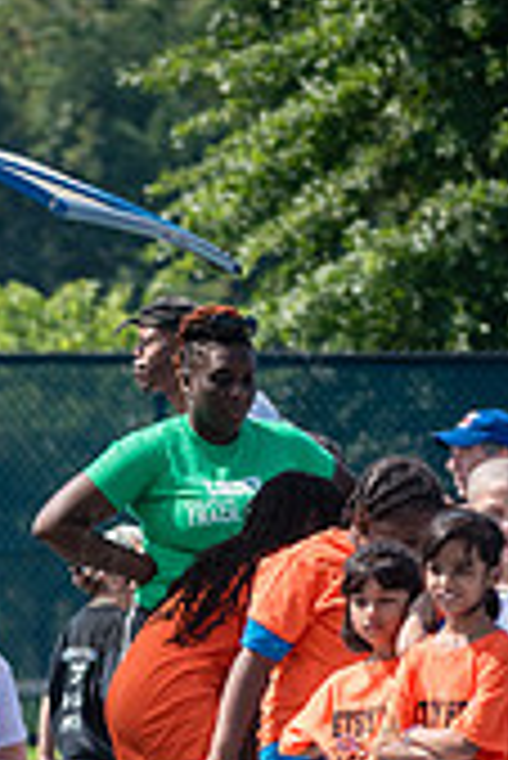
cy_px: 818
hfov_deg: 2.6
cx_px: -530
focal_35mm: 525
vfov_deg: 3.9
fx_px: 11089
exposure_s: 1/1600
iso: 400
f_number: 5
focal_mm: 135
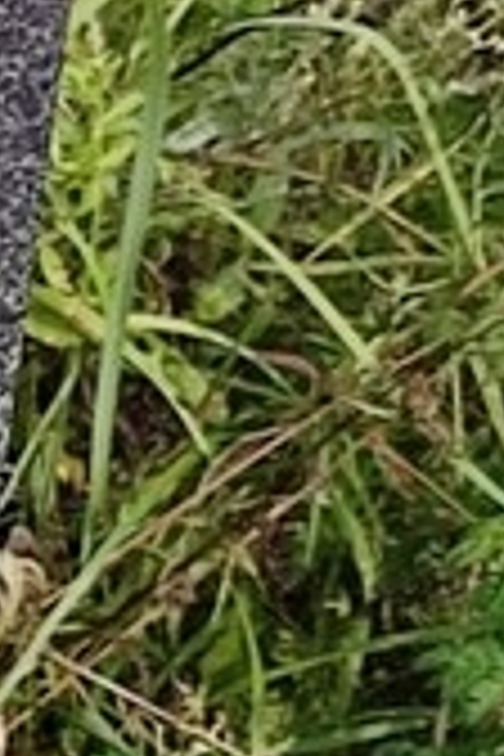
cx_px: -1260
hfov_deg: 8.3
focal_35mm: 124
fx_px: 2604
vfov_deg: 16.1
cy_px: 819
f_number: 1.9
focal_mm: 6.04
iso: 50
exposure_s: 1/311
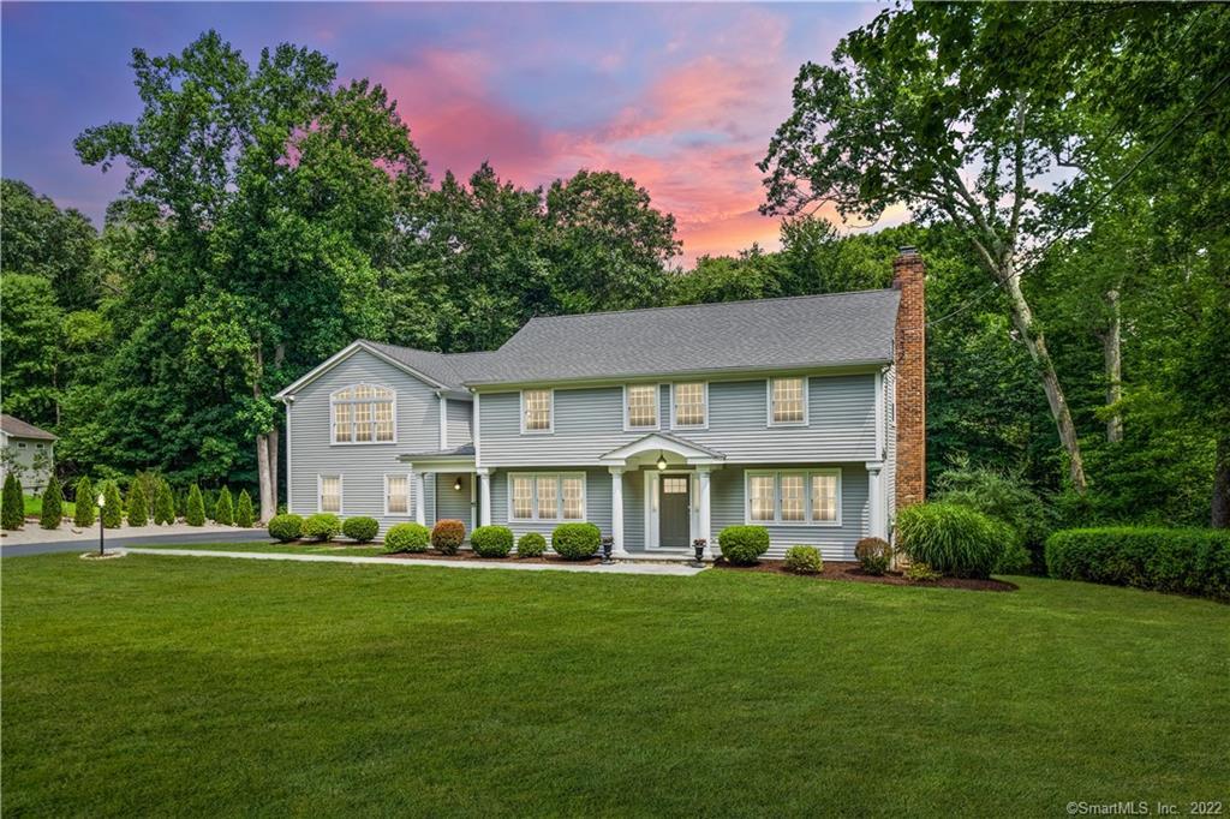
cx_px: 615
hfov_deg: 69.4
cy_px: 410
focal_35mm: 26
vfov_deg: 49.5
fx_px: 888
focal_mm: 17.4
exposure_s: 1/450
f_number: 5.6
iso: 400
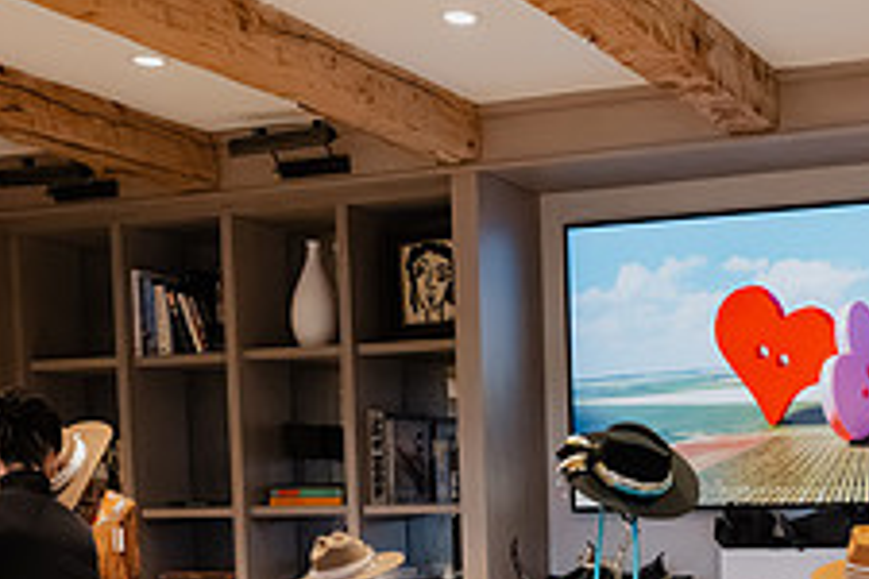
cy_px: 612
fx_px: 1496
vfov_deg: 21.0
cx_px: 715
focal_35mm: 62
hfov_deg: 31.4
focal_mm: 24
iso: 10000
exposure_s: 1/250
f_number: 5.6
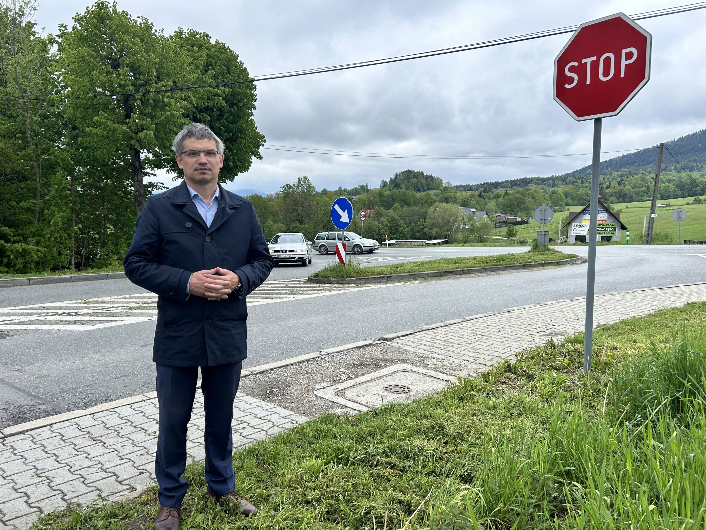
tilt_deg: -6.1
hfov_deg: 67.3
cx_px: 353
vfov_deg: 53.1
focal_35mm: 26
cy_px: 265
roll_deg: -0.6
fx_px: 530
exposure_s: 1/1575
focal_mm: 5.7
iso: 50
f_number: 1.5
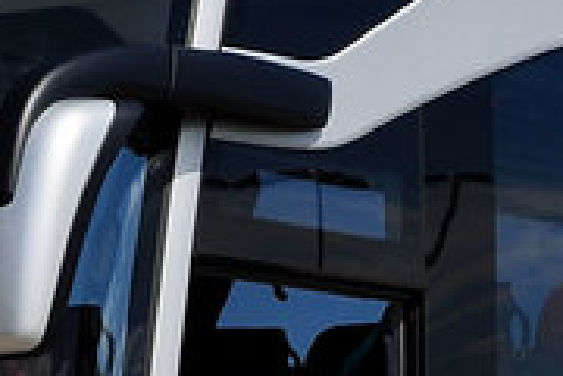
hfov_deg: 8.2
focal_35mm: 249
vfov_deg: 5.5
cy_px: 428
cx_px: 454
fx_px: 3899
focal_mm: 25
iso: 200
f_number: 10
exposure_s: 1/400
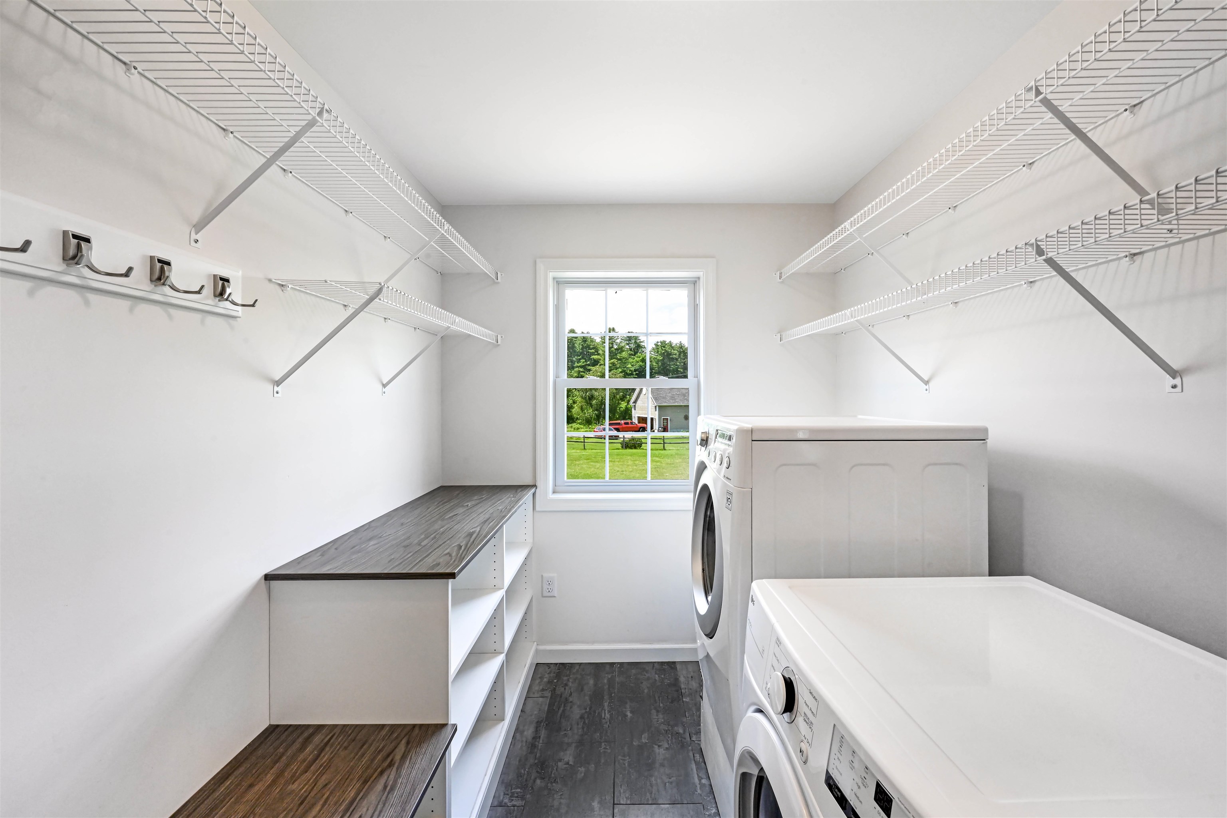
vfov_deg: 81.2
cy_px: 409
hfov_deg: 104.3
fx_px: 477
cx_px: 614
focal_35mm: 14
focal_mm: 14
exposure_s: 1/20
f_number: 14
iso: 1000
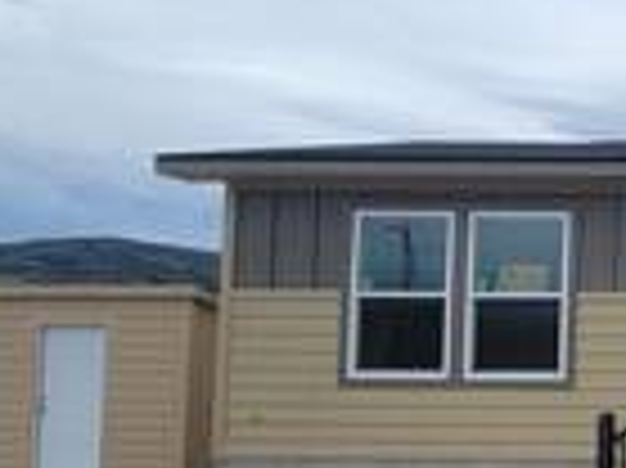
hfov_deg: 28.1
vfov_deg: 29.9
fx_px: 867
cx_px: 914
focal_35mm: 48
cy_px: 328
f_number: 2.2
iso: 50
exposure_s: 1/3034
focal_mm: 2.2
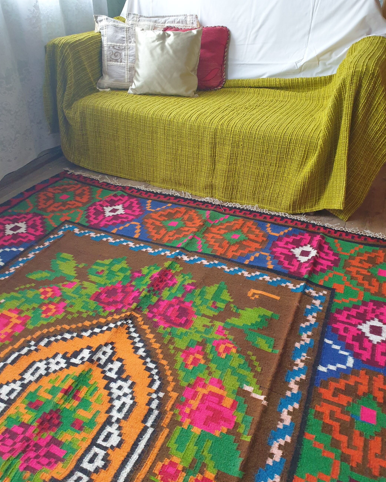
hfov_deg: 51.5
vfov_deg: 62.2
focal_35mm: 28
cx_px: 191
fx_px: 400
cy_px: 244
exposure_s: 1/29
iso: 250
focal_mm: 4.3
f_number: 2.4
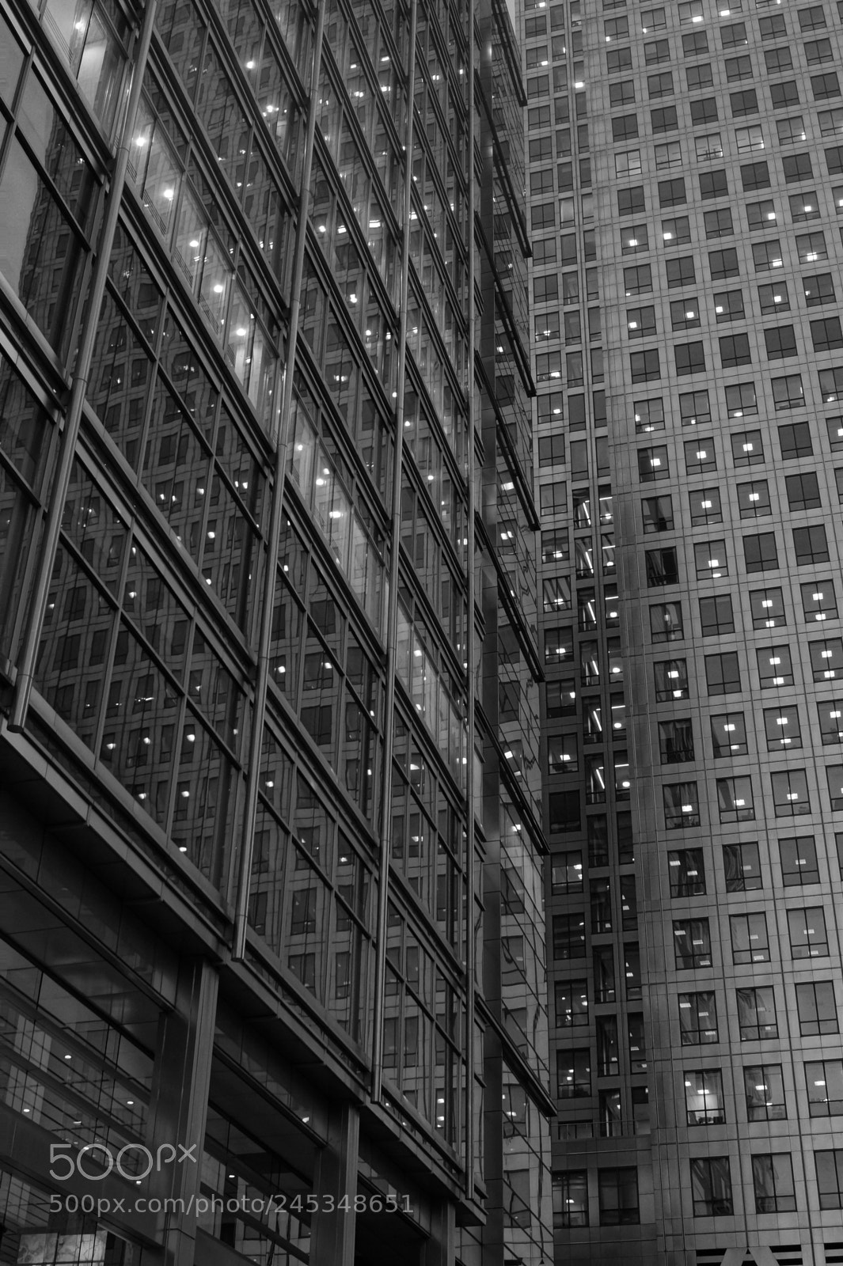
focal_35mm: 42
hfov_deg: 31.9
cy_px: 633
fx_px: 1477
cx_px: 422
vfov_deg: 46.4
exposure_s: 1/60
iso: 800
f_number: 5.6
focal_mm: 28
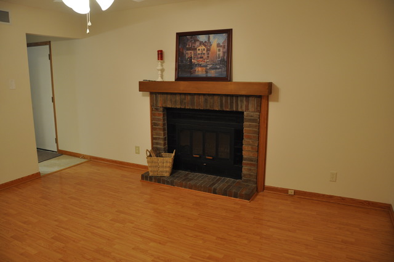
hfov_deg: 67.4
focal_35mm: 27
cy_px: 131
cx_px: 197
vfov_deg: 47.8
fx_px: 295
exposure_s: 1/15
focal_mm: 18
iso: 500
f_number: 4
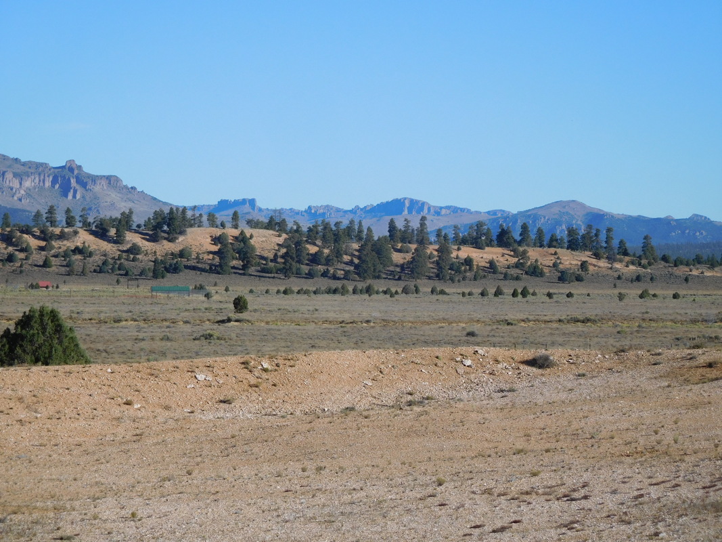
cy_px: 271
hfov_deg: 14.1
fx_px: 2920
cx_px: 361
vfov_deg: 10.6
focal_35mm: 140
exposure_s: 1/800
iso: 125
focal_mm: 25
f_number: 5.1
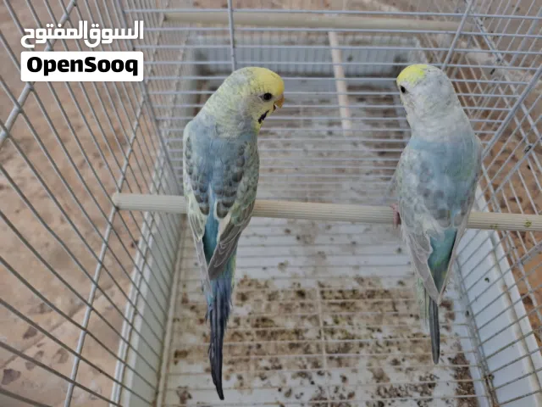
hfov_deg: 73.9
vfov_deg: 58.9
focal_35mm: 23
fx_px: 360
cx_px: 271
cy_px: 204
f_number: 1.8
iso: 50
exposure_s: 1/317
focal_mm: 5.54
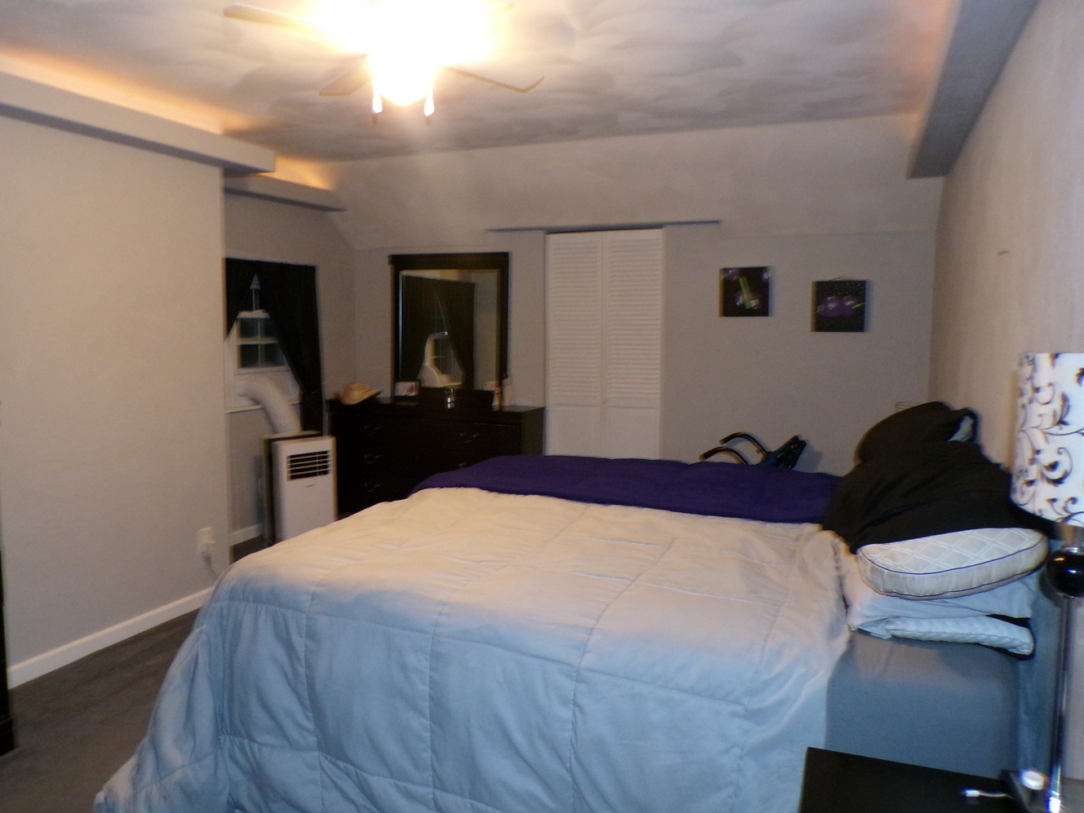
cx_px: 529
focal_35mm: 26
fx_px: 814
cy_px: 400
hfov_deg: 67.3
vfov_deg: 53.1
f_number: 3
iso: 640
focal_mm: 4.3
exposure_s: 1/17
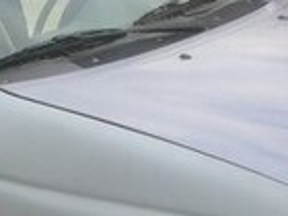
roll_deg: -0.5
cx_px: -37
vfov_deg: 10.6
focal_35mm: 137
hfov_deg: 14.1
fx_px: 1140
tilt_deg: -23.3
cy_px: 262
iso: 32
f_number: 2.2
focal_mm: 4.15
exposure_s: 1/363
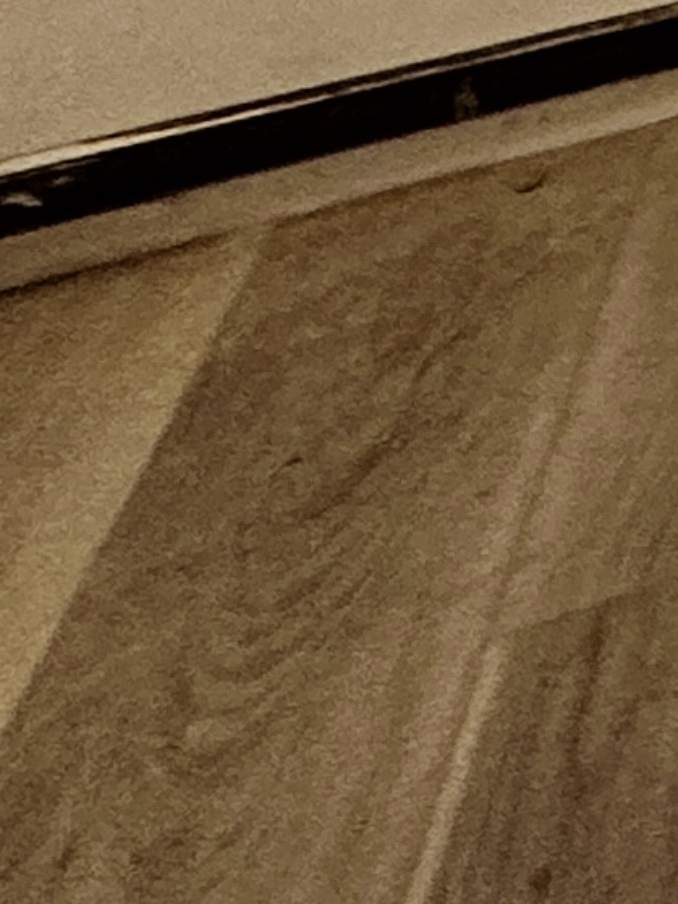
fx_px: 2639
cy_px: -1384
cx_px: 3028
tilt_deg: -1.7
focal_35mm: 101
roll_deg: -1.2
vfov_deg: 13.3
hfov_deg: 7.2
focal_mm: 2.22
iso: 250
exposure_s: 1/60
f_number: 2.2
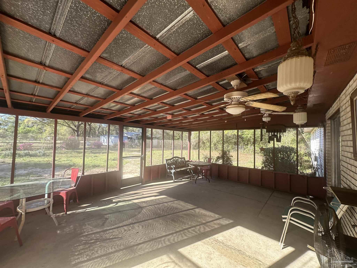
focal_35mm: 14
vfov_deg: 85.7
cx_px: 178
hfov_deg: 102.1
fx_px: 144
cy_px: 134
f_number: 2.2
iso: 40
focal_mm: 2.22
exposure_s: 1/182
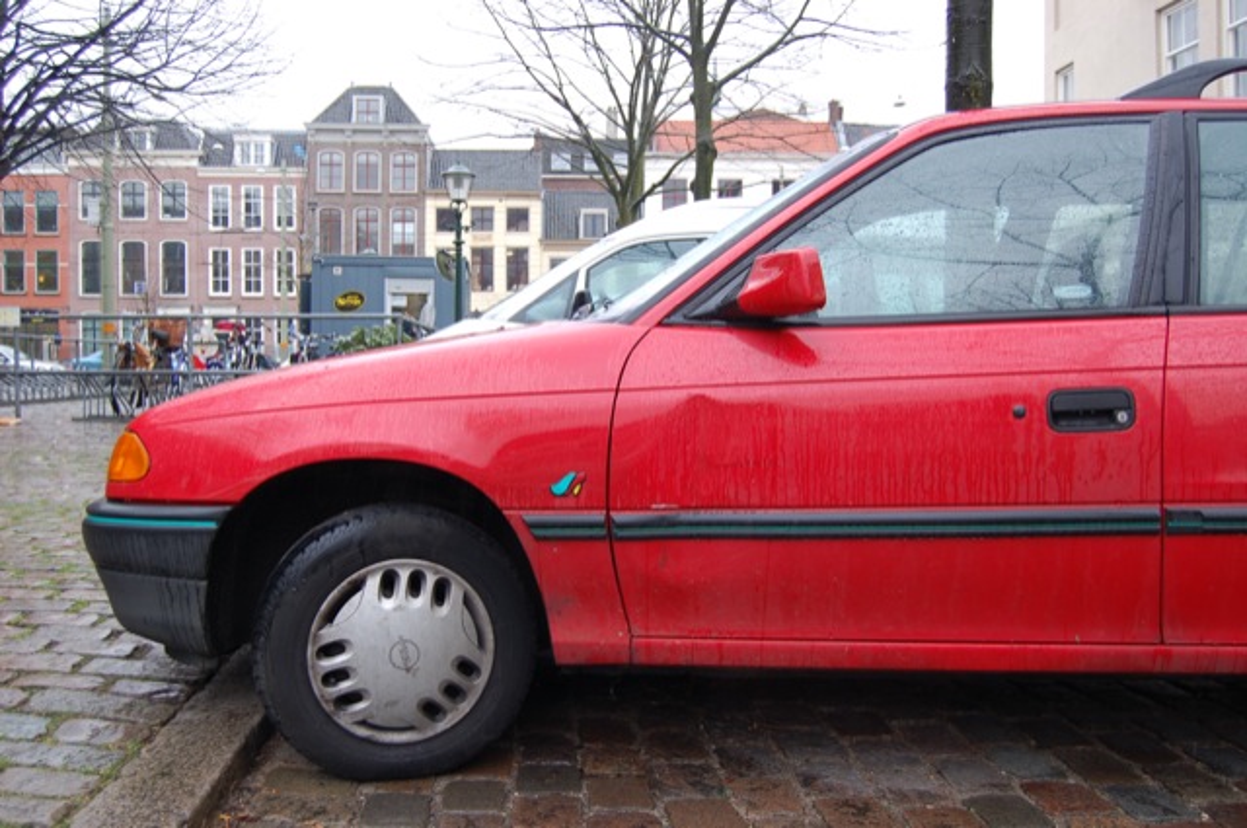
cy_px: 414
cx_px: 624
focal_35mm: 34
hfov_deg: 55.2
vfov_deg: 38.3
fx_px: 1194
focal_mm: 23
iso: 200
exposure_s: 1/40
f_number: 3.8
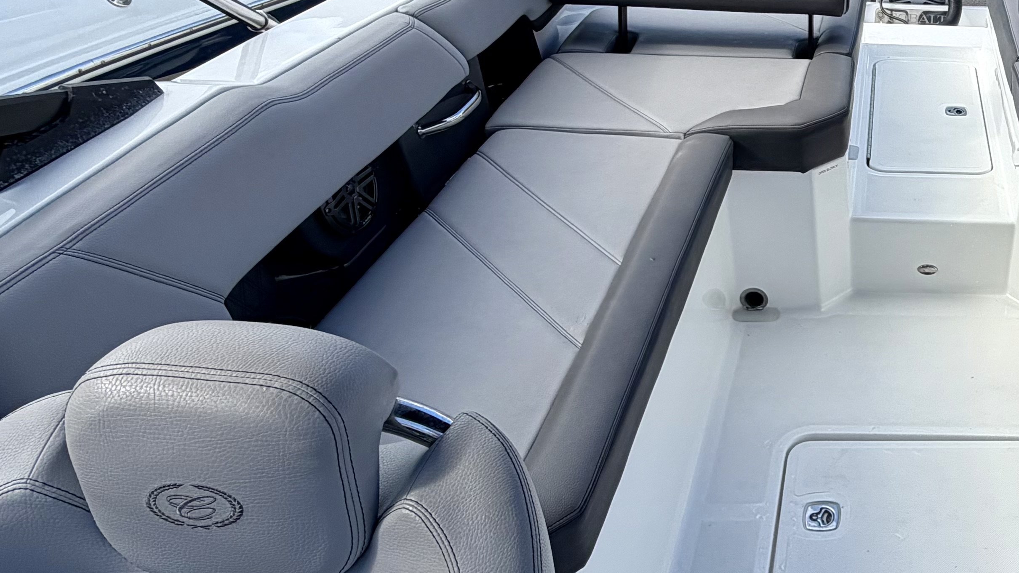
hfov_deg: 48.7
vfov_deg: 32.6
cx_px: 940
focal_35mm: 36
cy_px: 197
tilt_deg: -33.2
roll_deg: -0.8
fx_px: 973
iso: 40
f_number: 2.2
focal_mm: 2.22
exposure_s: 1/658
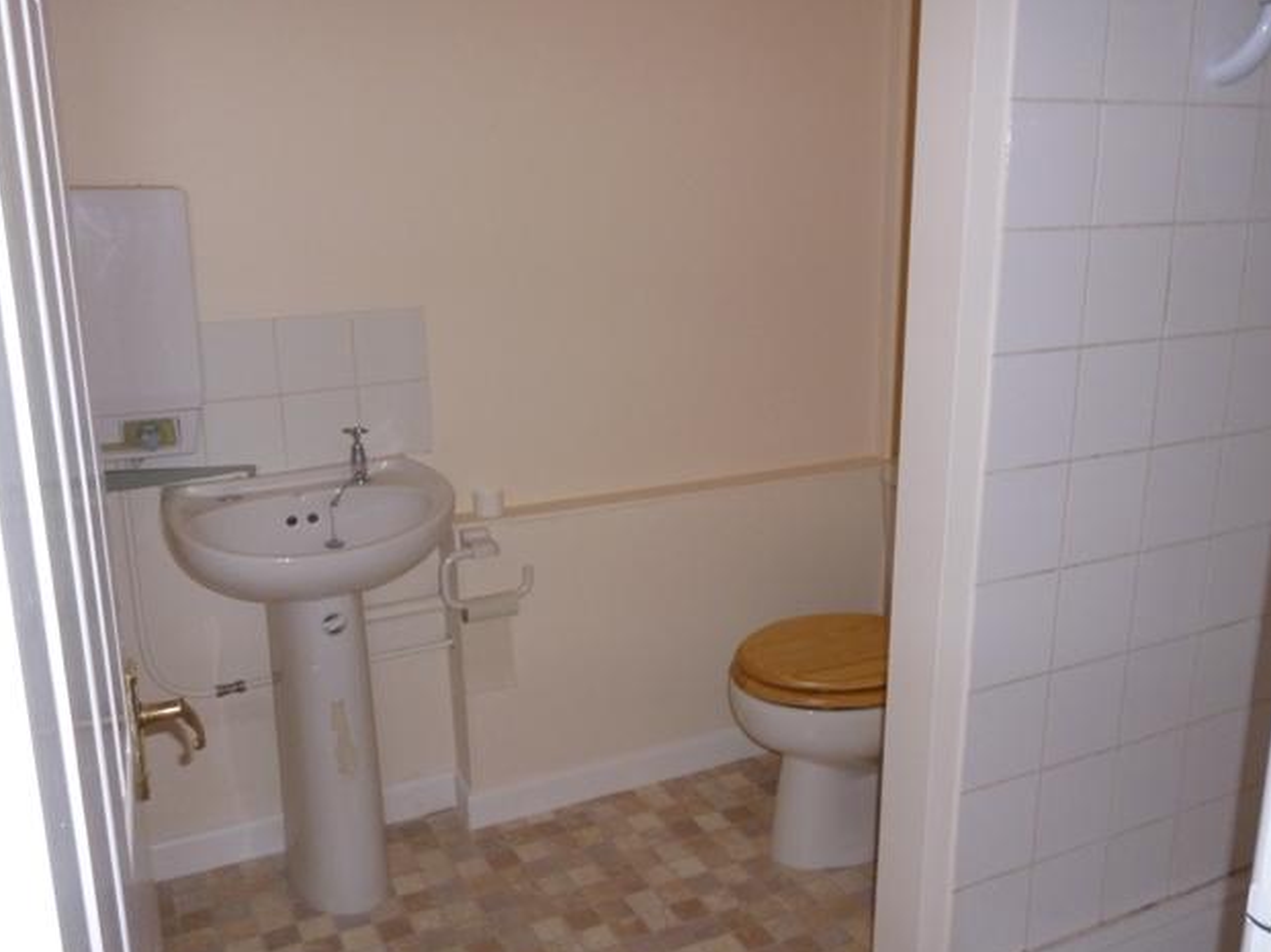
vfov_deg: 42.9
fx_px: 1211
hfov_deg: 55.4
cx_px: 649
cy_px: 485
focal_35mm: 33
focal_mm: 5.7
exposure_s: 1/60
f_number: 3.3
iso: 320
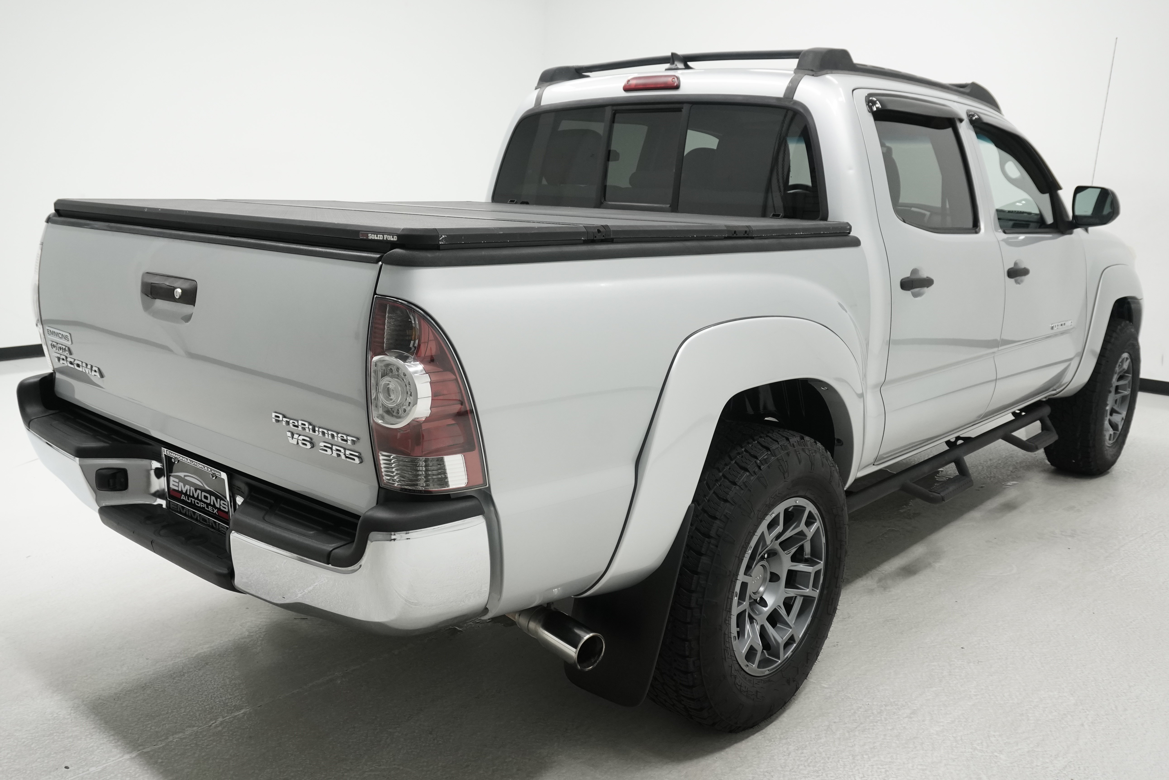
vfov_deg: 43.6
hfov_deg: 61.9
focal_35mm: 30
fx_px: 974
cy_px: 390
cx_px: 584
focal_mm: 20
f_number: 5.6
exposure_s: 1/200
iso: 800
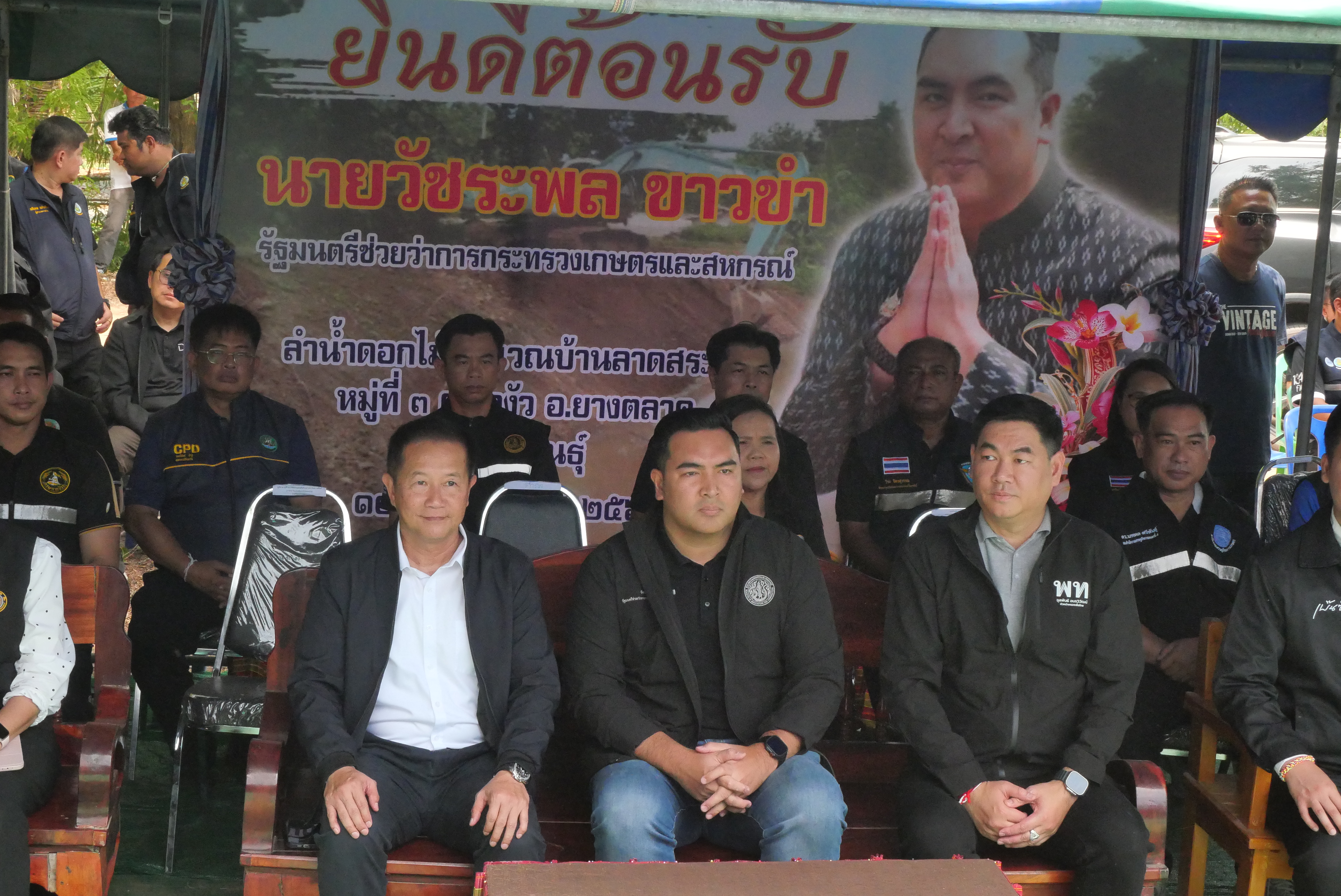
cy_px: 448
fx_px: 2460
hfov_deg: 30.5
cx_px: 670
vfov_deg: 20.6
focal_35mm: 66
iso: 3200
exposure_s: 1/500
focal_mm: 32
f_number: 10
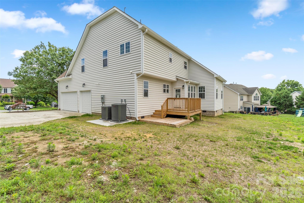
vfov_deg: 77.3
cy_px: 102
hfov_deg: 100.4
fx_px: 127
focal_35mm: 15
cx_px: 152
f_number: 7.1
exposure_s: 1/400
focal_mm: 10
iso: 100
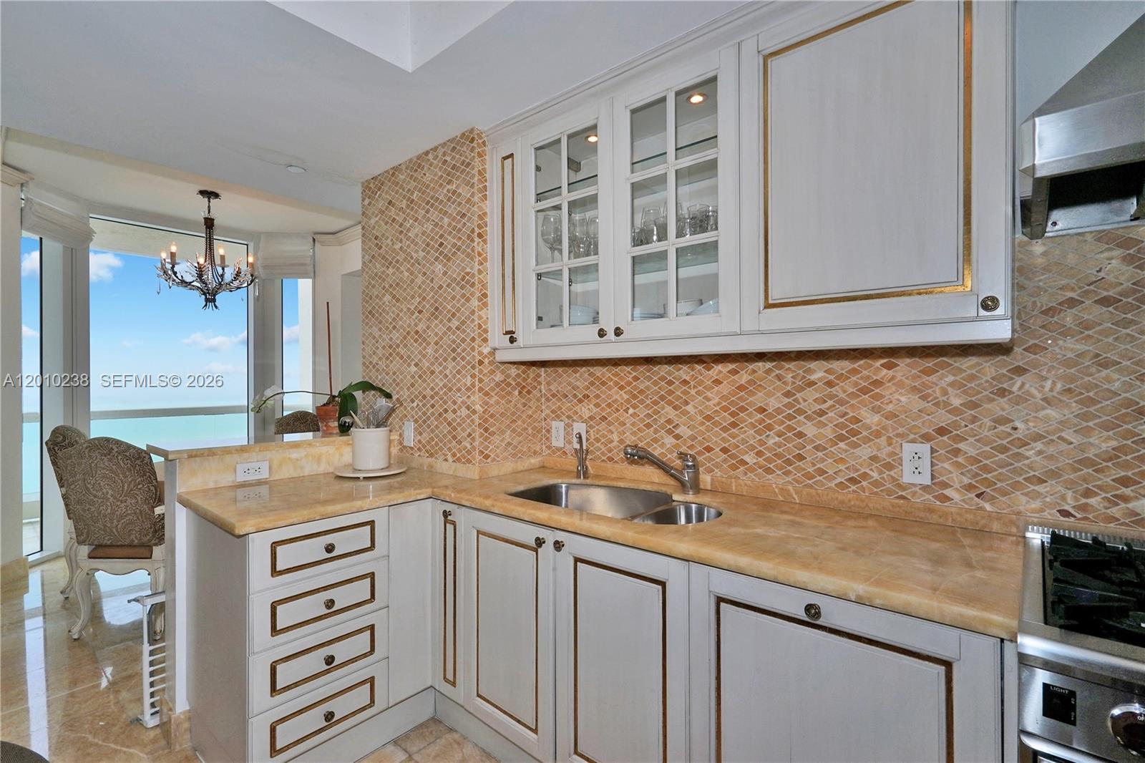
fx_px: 509
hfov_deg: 96.7
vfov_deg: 73.7
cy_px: 382
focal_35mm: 16
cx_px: 572
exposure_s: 1/30
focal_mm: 16
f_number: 18
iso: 250
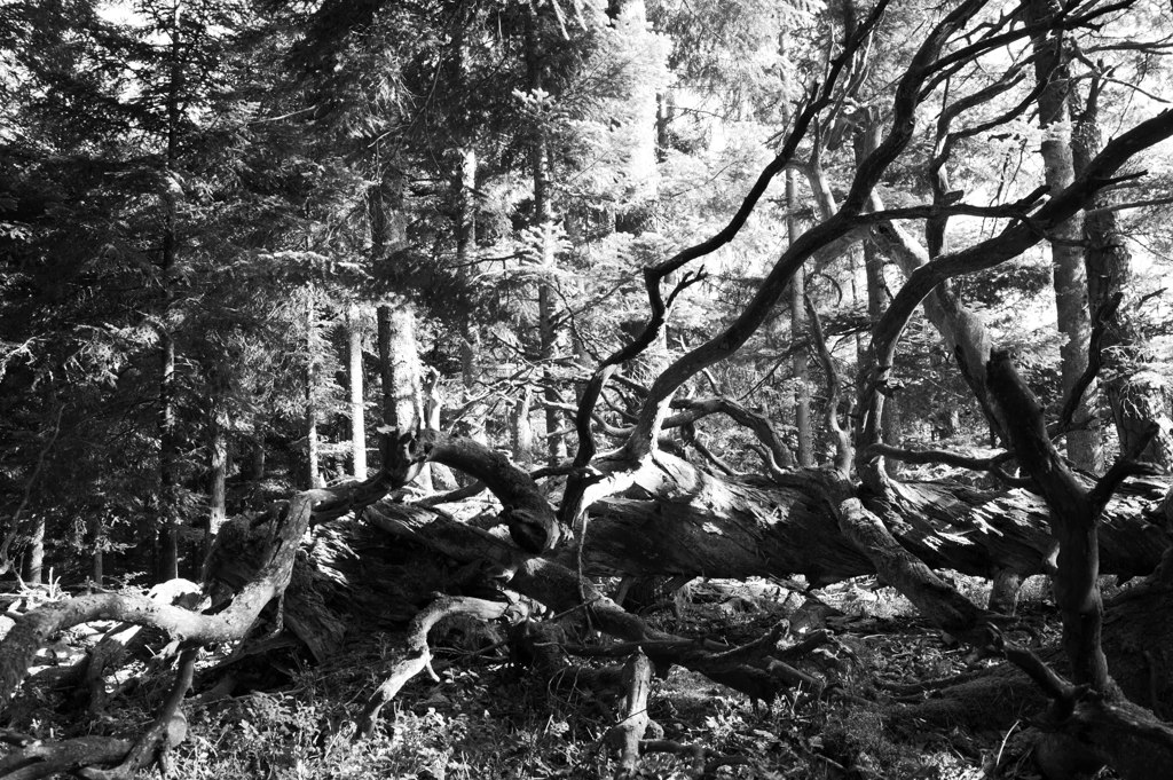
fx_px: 1042
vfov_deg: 41.1
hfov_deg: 58.8
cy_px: 390
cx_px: 586
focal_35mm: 32
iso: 280
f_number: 8
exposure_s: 1/60
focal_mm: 32
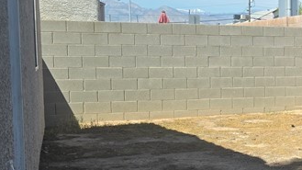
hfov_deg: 22.9
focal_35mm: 78
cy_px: 110
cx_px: 431
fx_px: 625
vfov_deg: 15.5
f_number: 1.7
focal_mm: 6.3
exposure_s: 1/3972
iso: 80
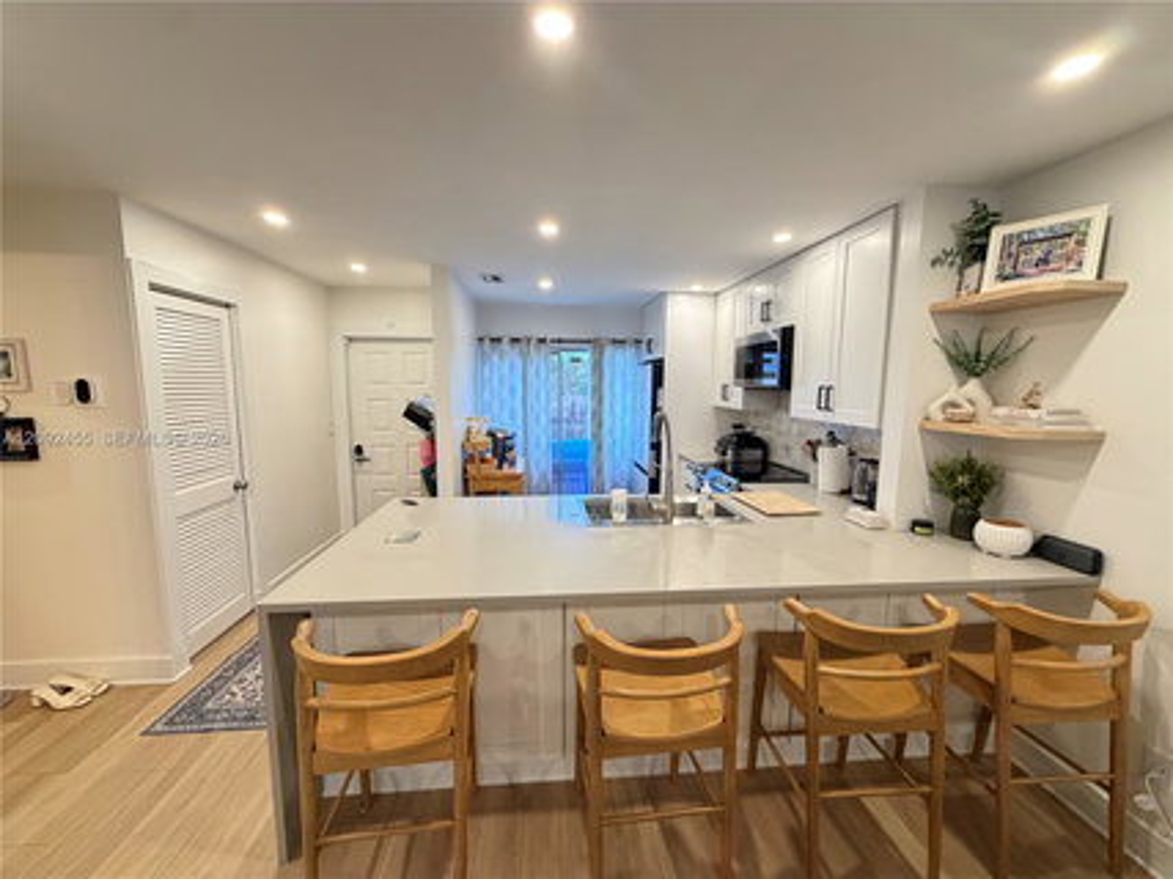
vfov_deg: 85.6
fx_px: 474
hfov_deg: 102.1
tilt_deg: -7.2
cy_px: 440
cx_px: 586
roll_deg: -0.3
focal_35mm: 14
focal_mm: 2.22
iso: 400
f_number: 2.2
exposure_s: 1/60
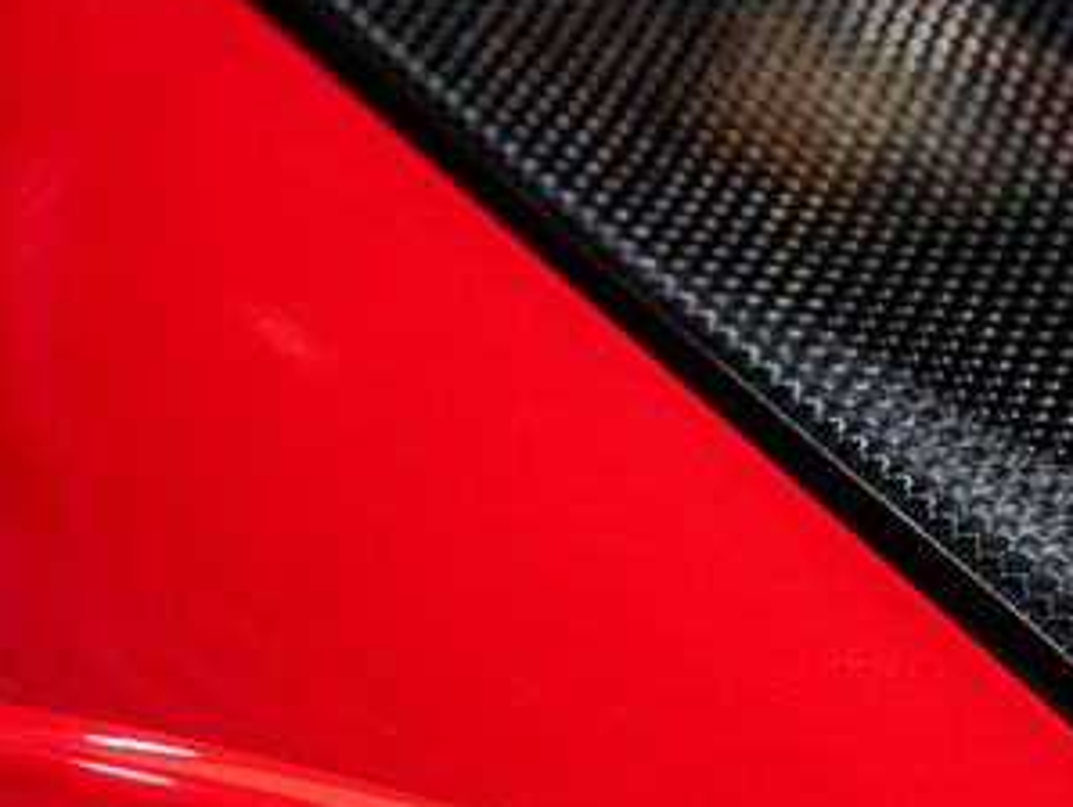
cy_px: 668
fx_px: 4033
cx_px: 1145
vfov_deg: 11.4
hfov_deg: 14.8
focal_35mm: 130
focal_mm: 63
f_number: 4
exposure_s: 1/80
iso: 1600
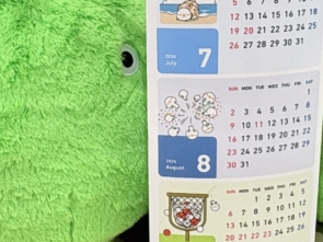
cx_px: 152
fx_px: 569
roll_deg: +2.0
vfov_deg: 23.0
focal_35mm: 61
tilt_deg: -12.1
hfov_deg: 31.7
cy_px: -3
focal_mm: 2.22
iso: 100
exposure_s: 1/100
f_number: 2.2
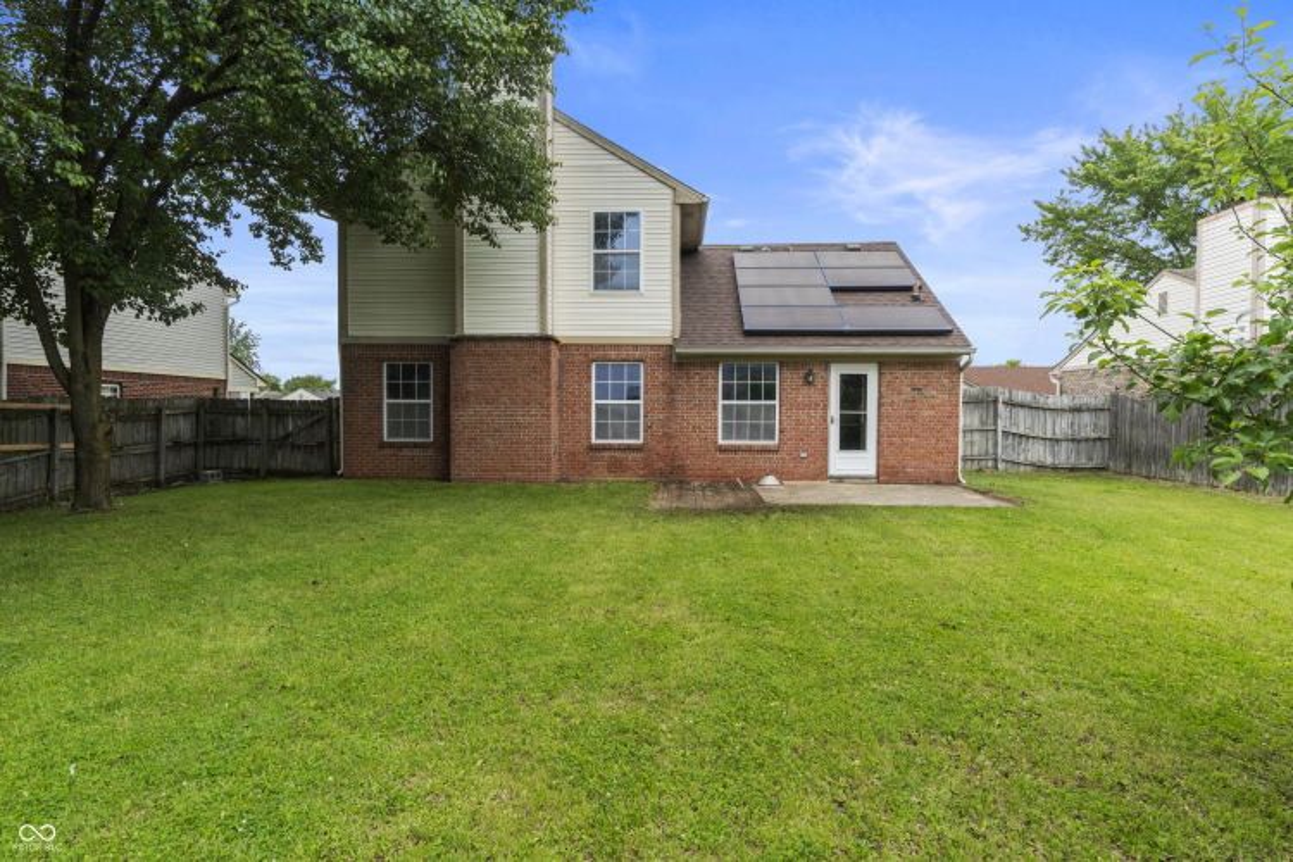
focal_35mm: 20
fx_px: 700
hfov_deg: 85.4
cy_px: 431
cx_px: 646
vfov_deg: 63.2
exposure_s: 1/640
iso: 250
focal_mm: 13
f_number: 9
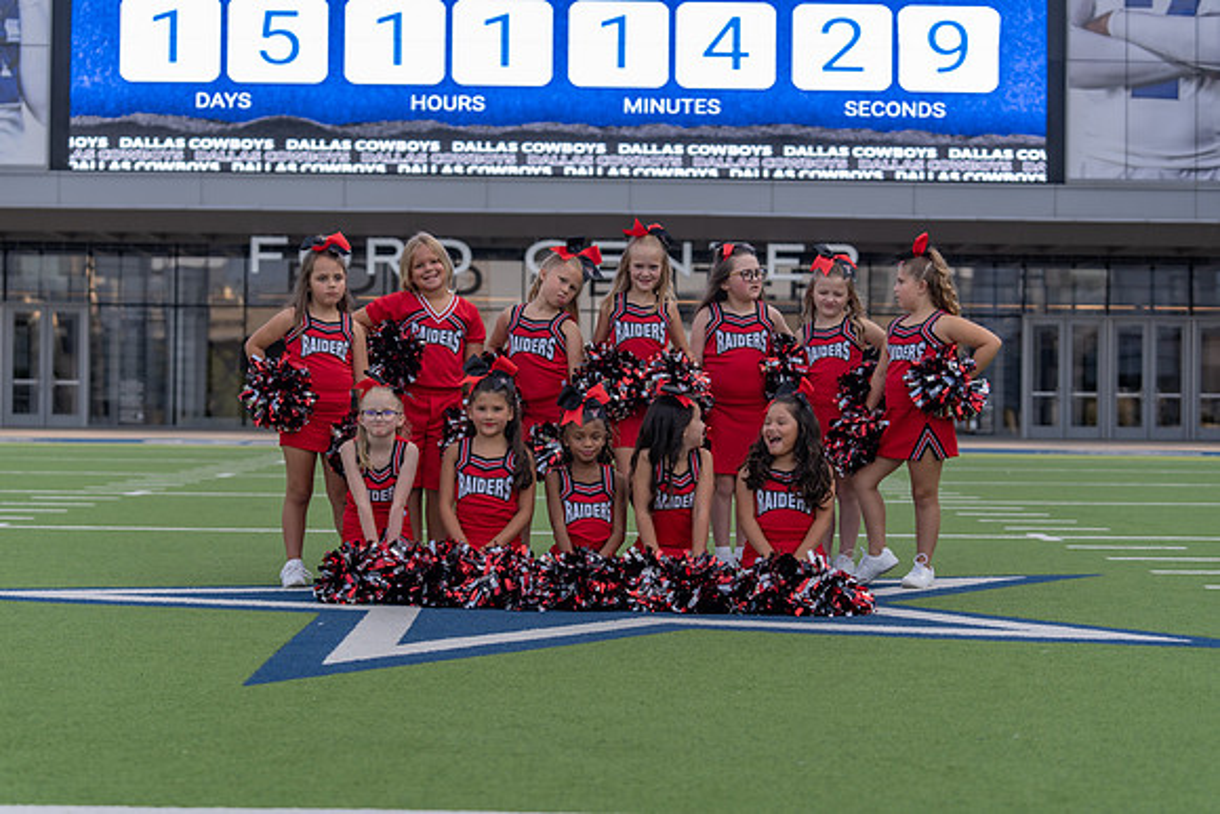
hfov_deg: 28.8
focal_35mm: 70
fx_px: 2373
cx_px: 610
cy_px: 407
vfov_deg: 19.5
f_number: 3.5
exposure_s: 1/320
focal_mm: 70
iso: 100
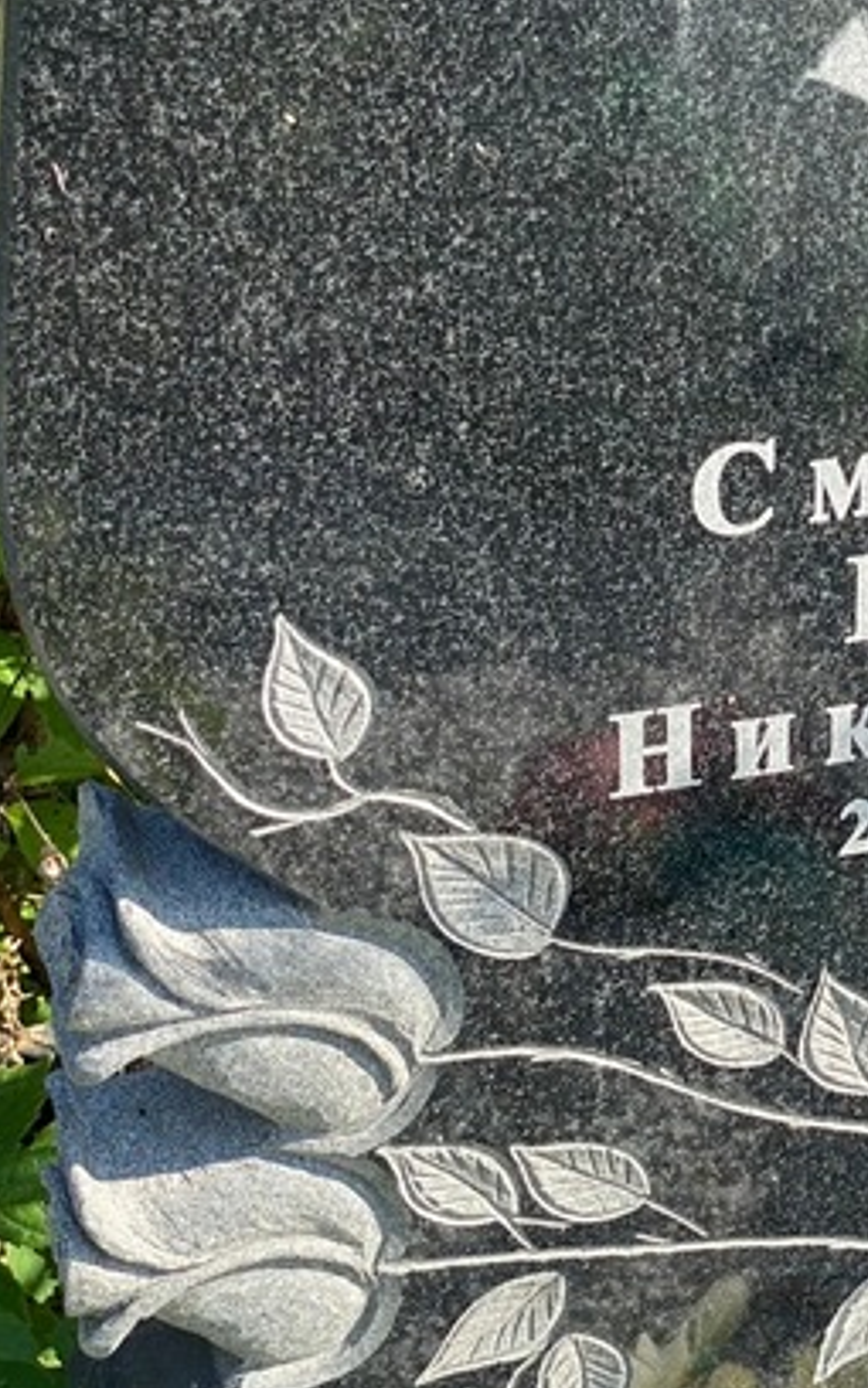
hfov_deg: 11.7
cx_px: 1168
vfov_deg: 19.3
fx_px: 4088
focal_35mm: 108
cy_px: 731
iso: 20
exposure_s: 1/440
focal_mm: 6
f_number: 2
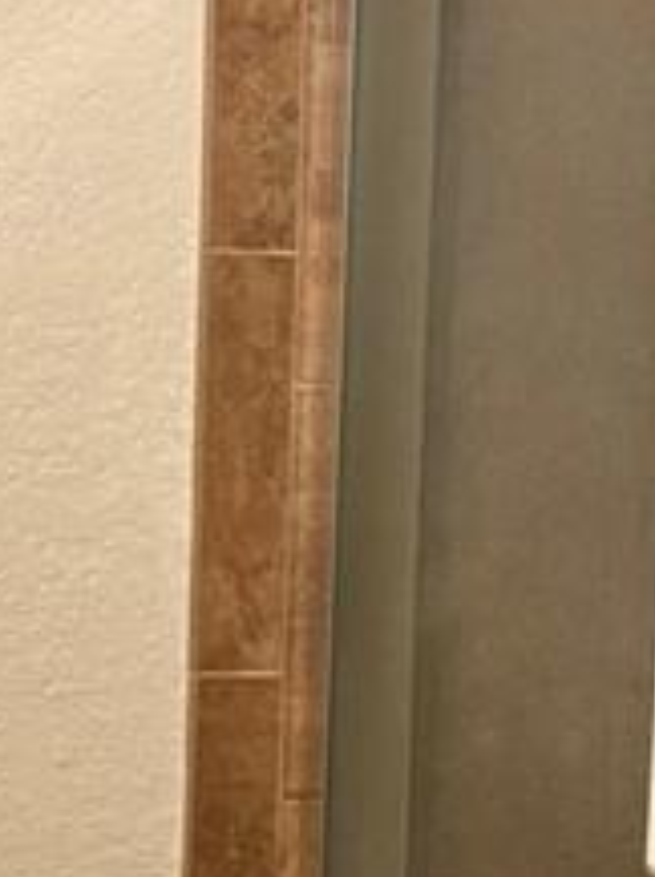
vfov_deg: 14.8
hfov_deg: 11.1
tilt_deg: -6.8
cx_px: 566
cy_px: 703
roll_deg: -2.6
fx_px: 3365
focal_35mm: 133
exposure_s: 1/60
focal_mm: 6.76
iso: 125
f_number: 1.78
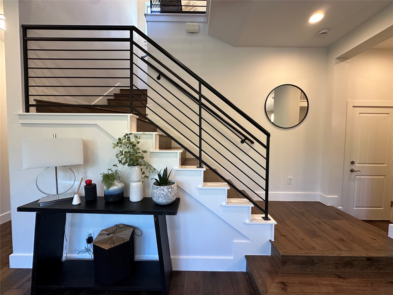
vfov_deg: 85.7
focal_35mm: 14
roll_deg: -0.9
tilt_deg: -1.8
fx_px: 159
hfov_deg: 102.1
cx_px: 196
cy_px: 148
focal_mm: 2.22
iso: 250
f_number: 2.2
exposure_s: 1/120
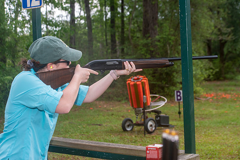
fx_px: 466
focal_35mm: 70
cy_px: 80
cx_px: 120
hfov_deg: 28.9
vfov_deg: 19.4
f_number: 8
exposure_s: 1/250
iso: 800
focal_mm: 70
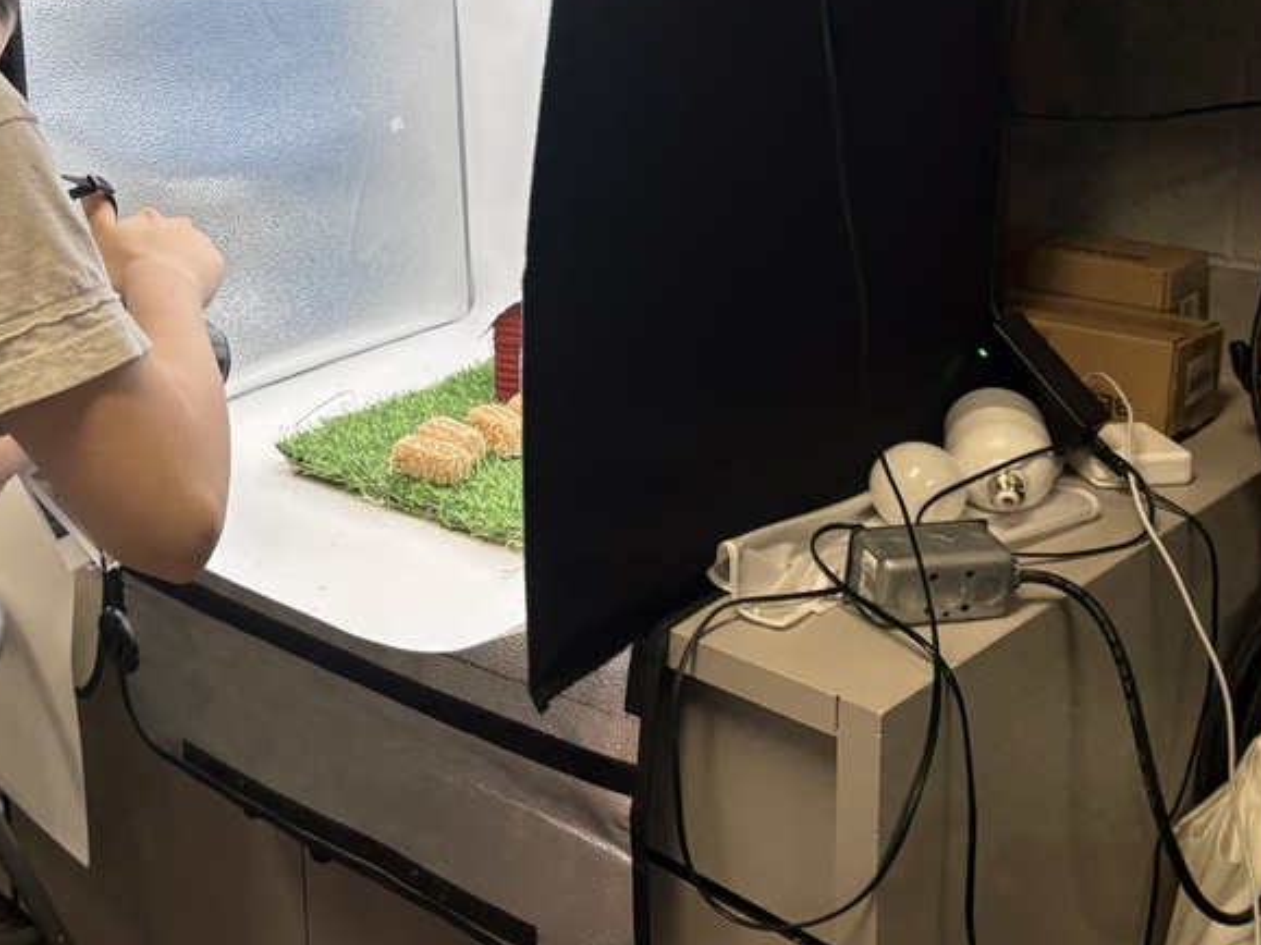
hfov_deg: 39.5
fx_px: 1675
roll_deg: +2.1
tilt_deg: -12.6
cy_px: 181
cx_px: 244
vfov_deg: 30.7
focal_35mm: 46
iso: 100
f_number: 1.6
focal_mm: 5.96
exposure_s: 1/120
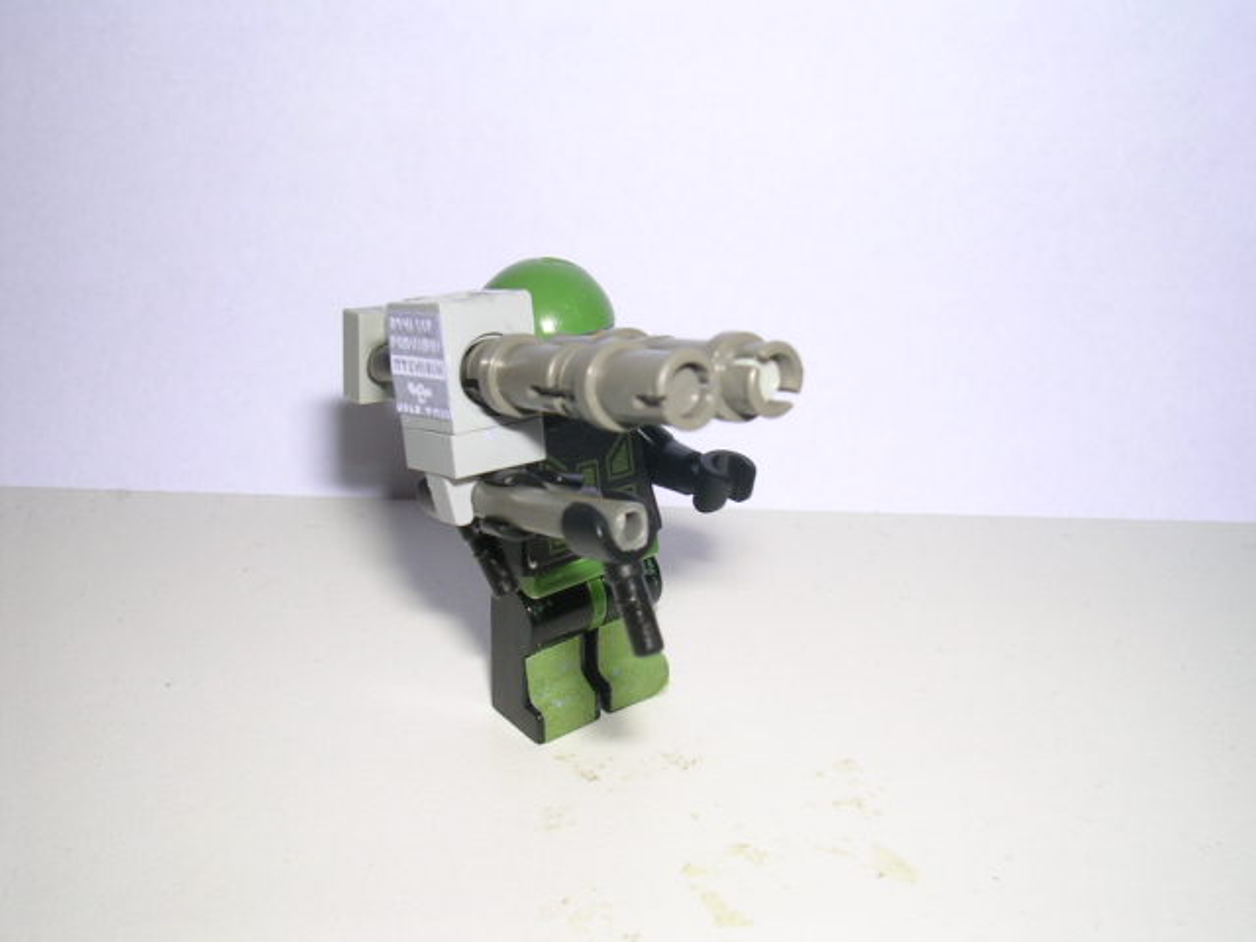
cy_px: 471
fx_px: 1379
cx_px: 628
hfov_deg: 49.0
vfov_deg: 37.7
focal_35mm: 38
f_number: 5.6
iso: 100
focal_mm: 5.8
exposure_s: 1/60.1
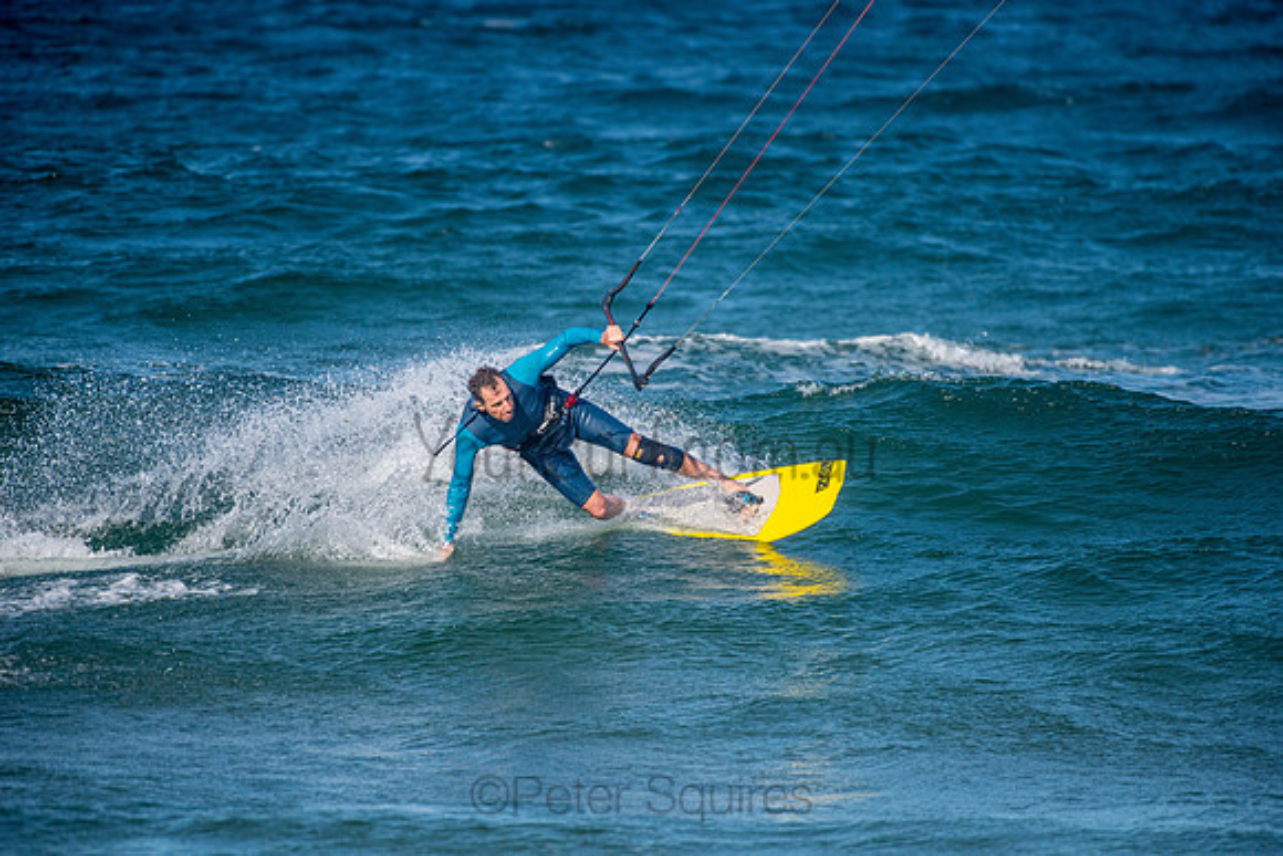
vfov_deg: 2.8
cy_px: 428
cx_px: 642
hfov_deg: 4.1
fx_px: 17823
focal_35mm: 500
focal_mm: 500
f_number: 5.6
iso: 220
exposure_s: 1/4000
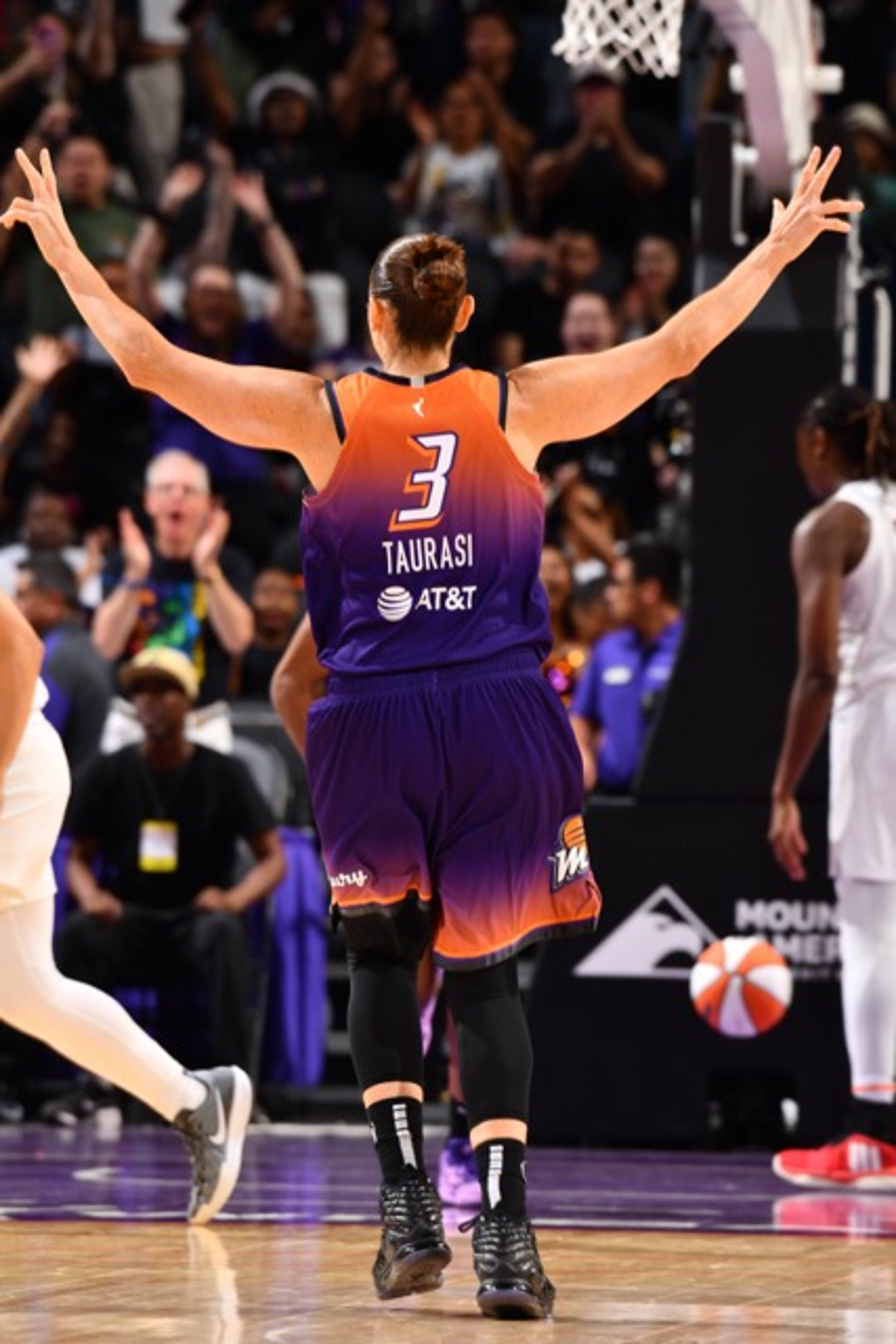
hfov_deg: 4.0
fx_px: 12685
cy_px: 672
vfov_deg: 6.1
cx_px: 448
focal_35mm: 340
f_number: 6.3
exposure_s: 1/250
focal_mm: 340
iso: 250
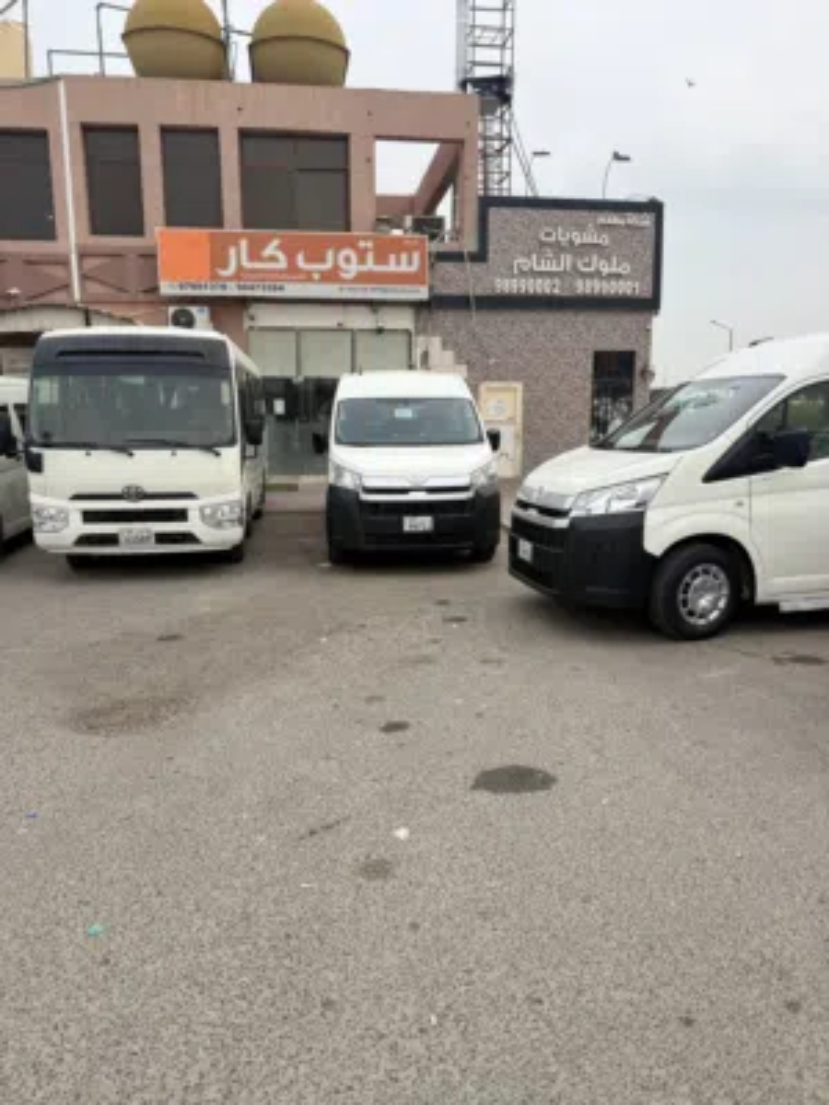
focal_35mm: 24
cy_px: 552
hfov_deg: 56.8
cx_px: 414
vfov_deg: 71.6
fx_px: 766
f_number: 1.78
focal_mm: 6.76
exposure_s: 1/3953
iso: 80
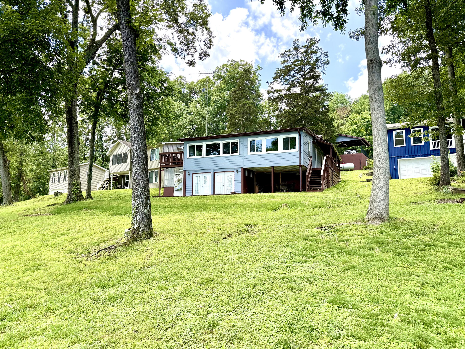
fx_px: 322
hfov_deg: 71.6
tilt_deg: +6.8
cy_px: 174
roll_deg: -0.5
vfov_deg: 56.8
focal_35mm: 24
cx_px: 232
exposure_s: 1/1156
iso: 100
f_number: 1.78
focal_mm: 6.76
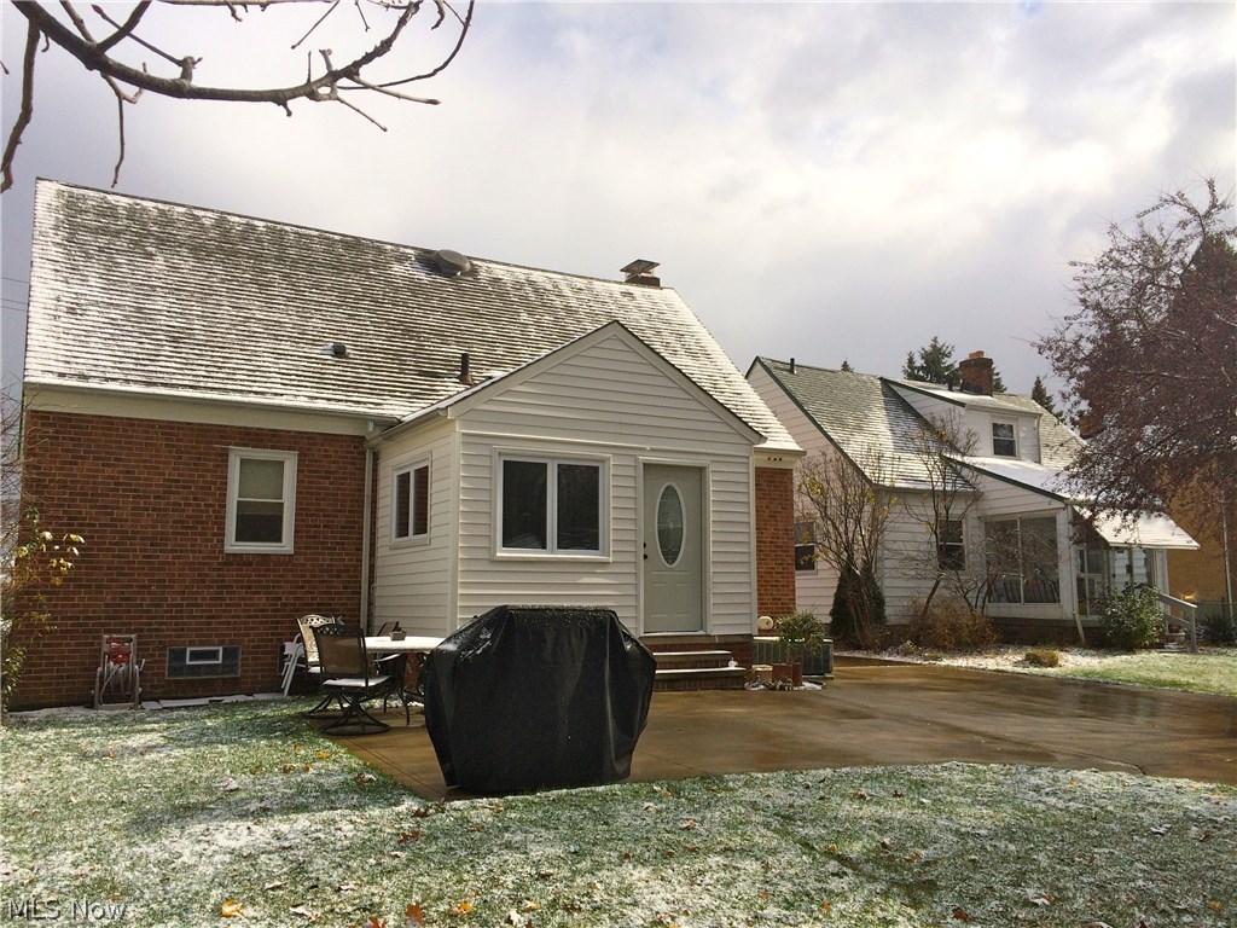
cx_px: 618
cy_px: 464
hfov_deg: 61.7
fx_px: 1036
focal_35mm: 29
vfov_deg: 48.2
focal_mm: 4.15
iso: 40
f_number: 2.2
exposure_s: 1/3165
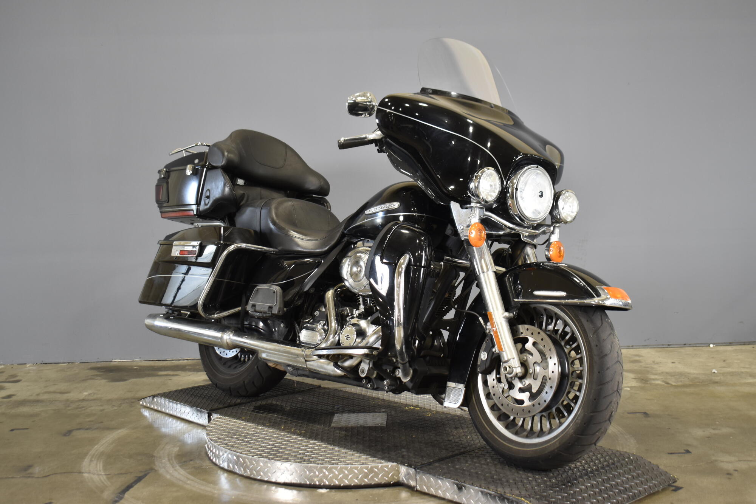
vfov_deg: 29.9
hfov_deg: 43.6
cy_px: 252
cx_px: 378
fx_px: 945
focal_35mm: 45
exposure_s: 1/20
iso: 400
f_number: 4.2
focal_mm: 30
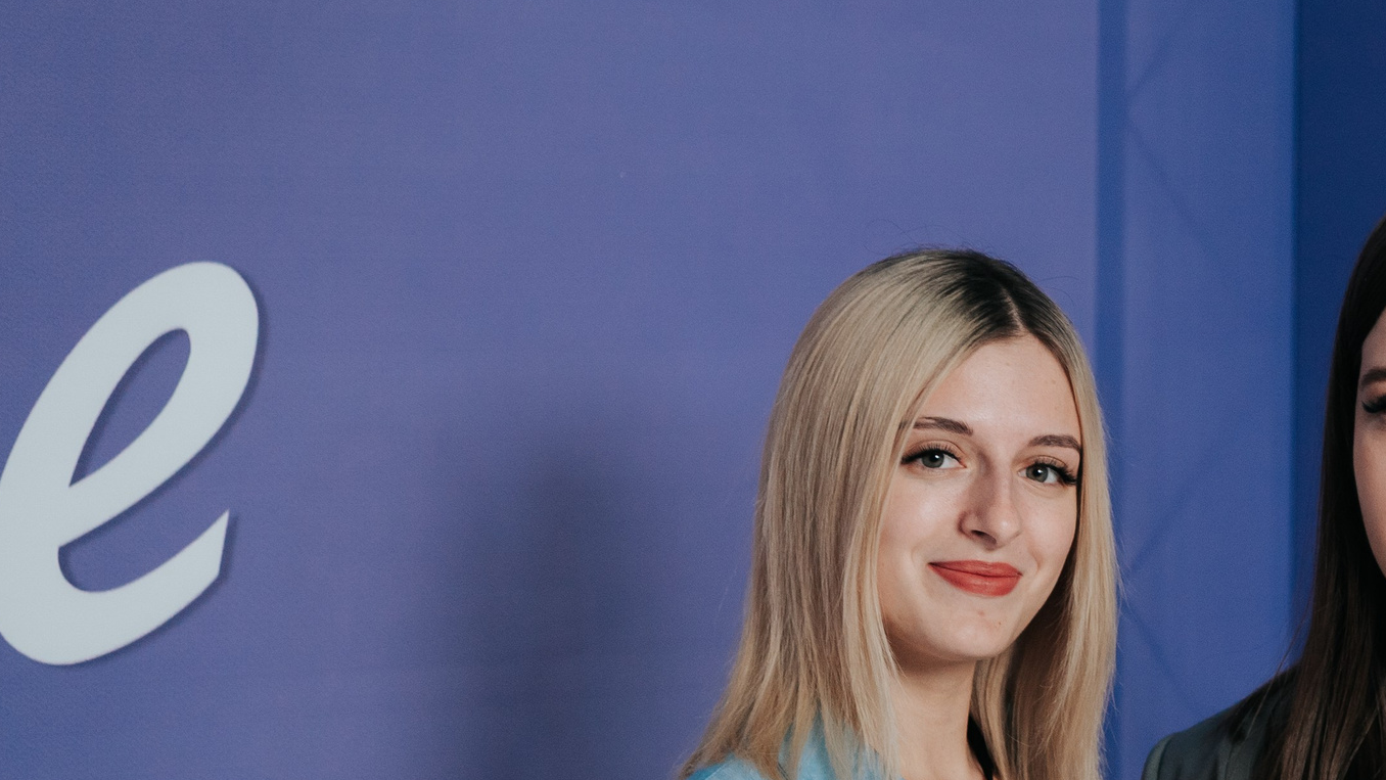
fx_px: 6248
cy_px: 680
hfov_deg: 12.5
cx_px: 1357
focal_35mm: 170
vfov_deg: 7.1
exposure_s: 1/160
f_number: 2.8
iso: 800
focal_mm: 75
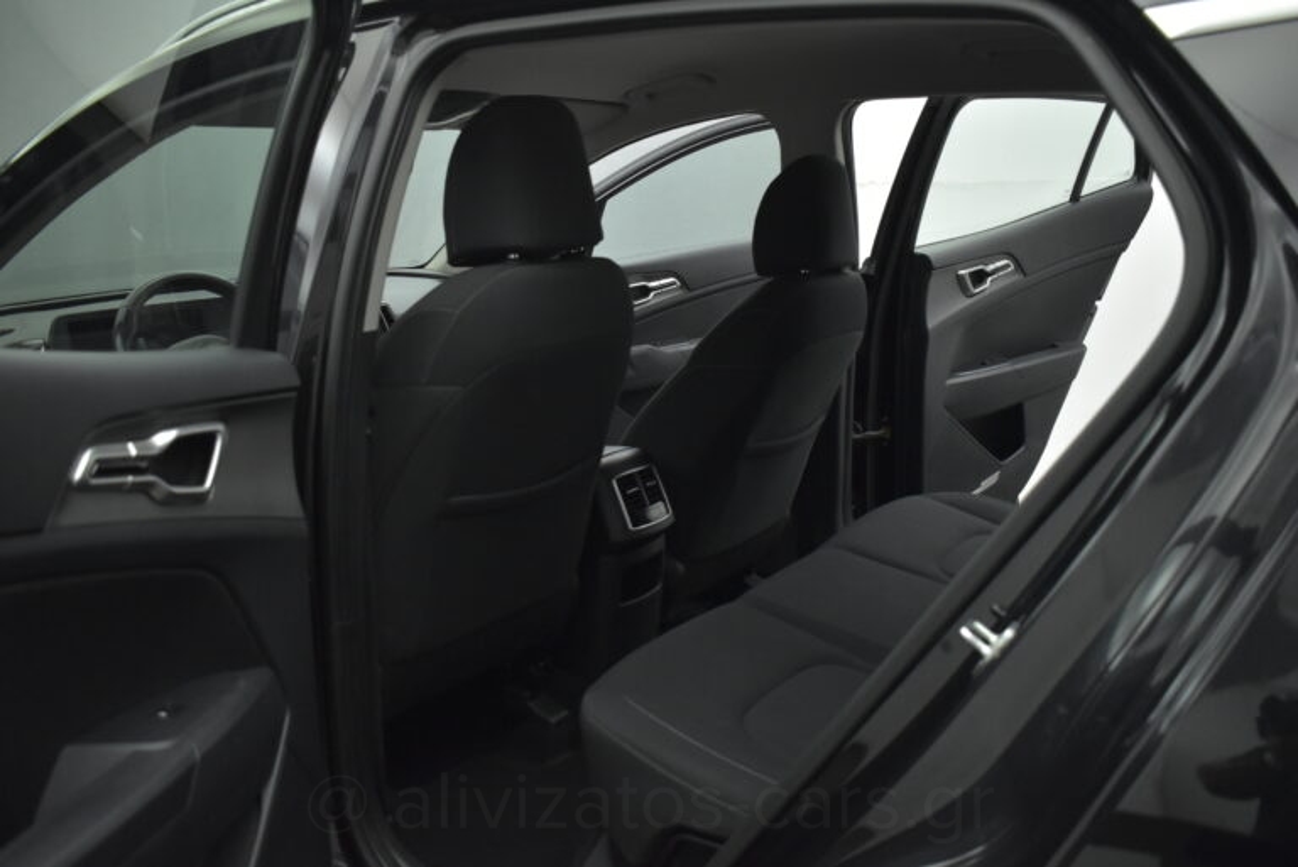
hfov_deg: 59.5
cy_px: 434
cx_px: 649
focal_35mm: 32
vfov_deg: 41.8
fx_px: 1136
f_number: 3.8
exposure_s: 1/125
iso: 1600
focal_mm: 21
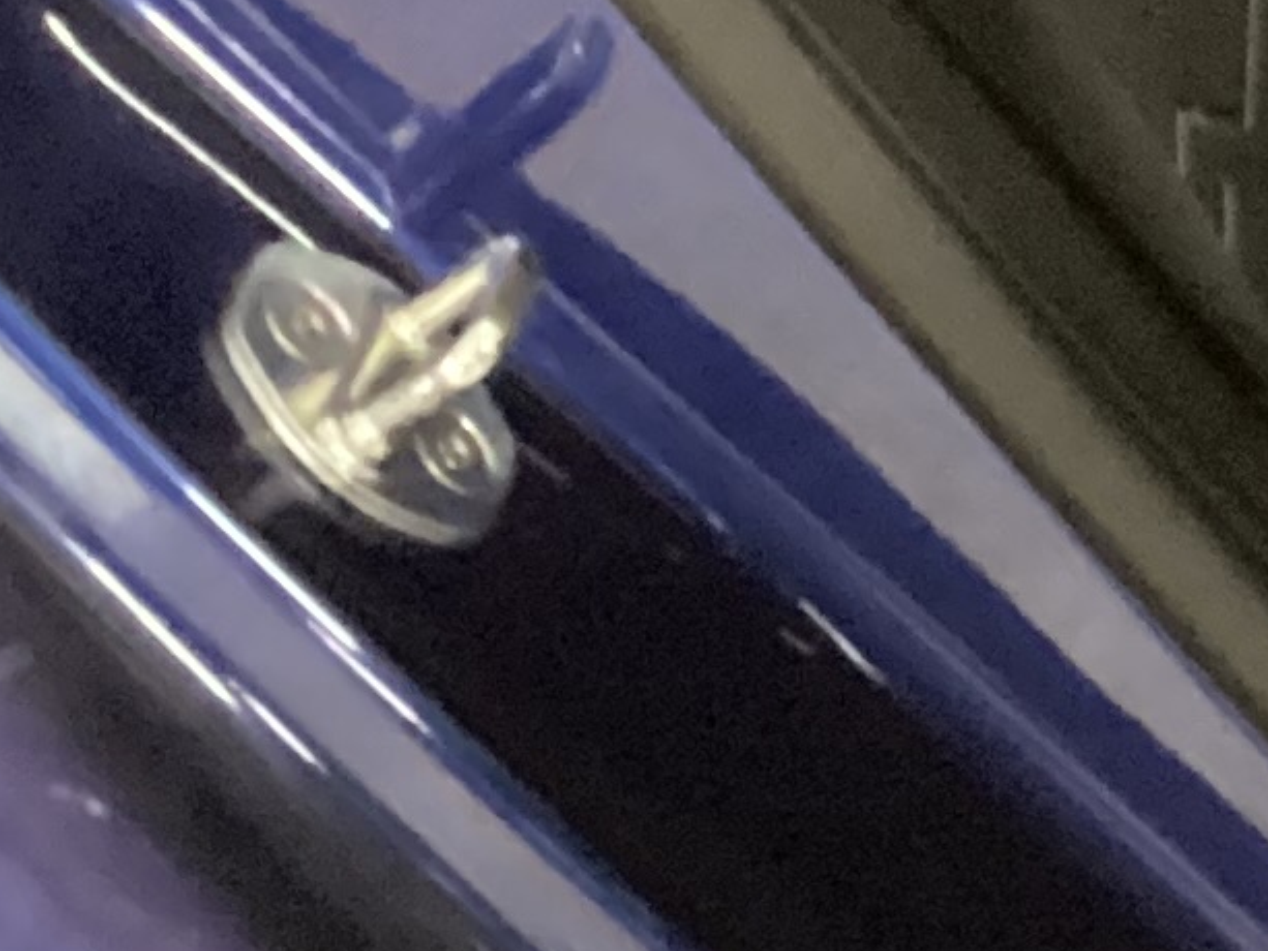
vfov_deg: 8.7
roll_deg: -0.1
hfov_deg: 10.8
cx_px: 2681
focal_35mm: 165
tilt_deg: -28.8
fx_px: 6045
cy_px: -624
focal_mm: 3.3
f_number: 2.4
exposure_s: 1/17
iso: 800
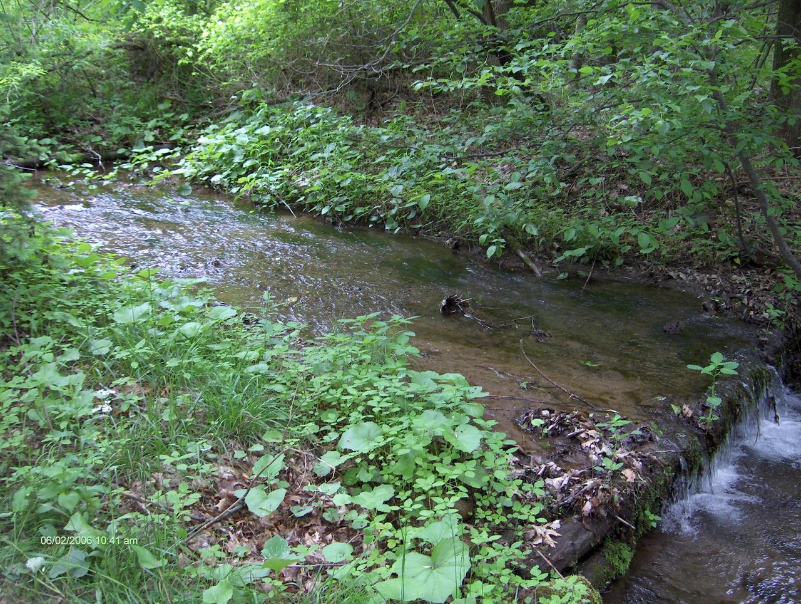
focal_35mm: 39
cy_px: 302
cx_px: 400
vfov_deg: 36.9
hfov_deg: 47.8
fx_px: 904
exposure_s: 1/109
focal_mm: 8
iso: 200
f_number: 2.8
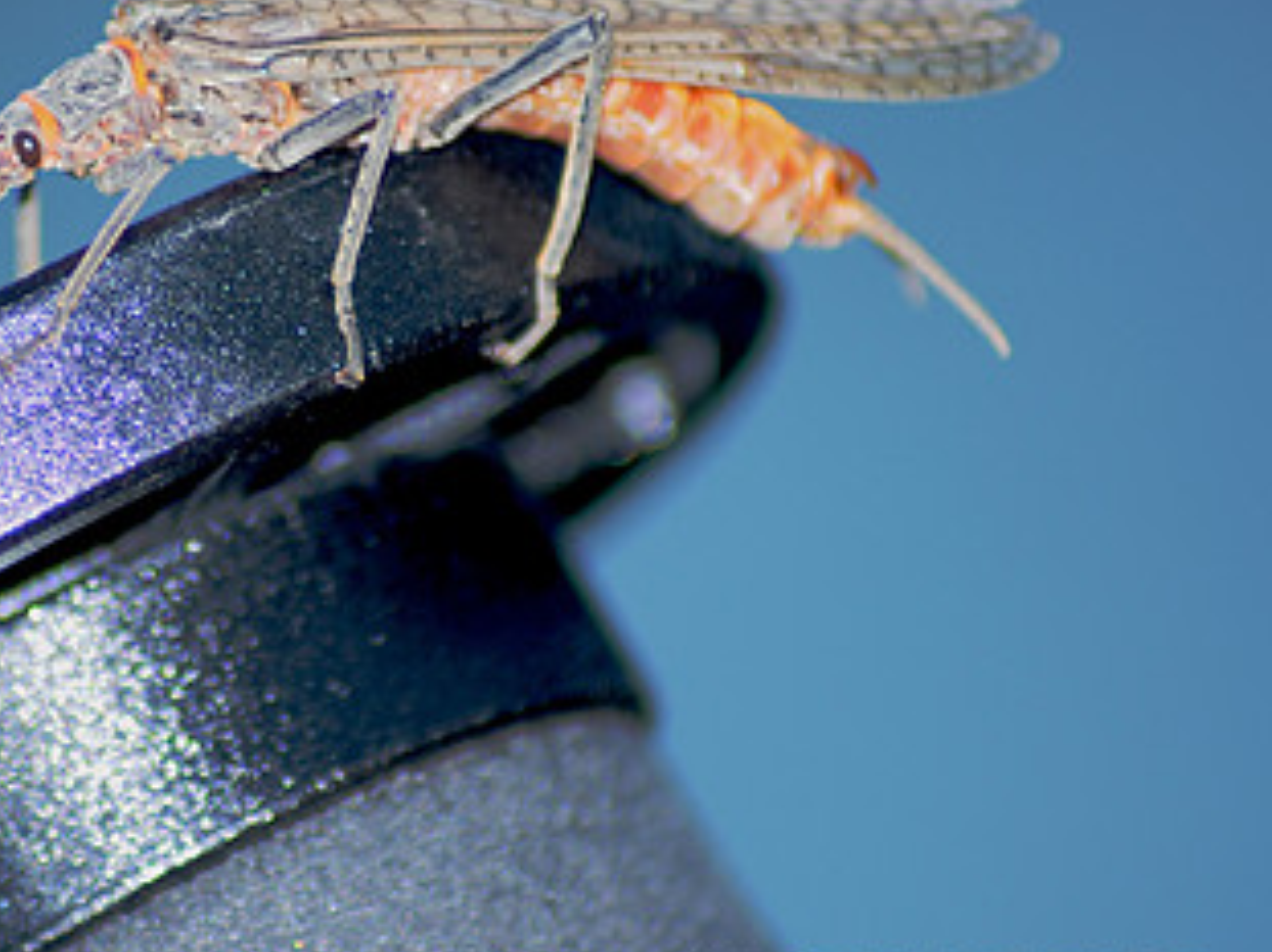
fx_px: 18733
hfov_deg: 3.9
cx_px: 368
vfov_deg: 2.9
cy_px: 288
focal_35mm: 510
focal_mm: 190
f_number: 4.8
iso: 200
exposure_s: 1/200
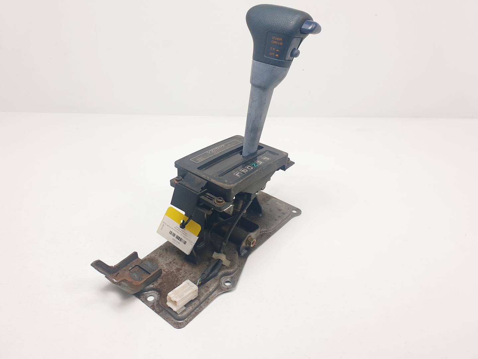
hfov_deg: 67.3
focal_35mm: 26
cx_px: 239
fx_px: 359
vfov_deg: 53.1
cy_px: 180
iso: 50
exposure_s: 1/288
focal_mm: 4.3
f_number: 2.4
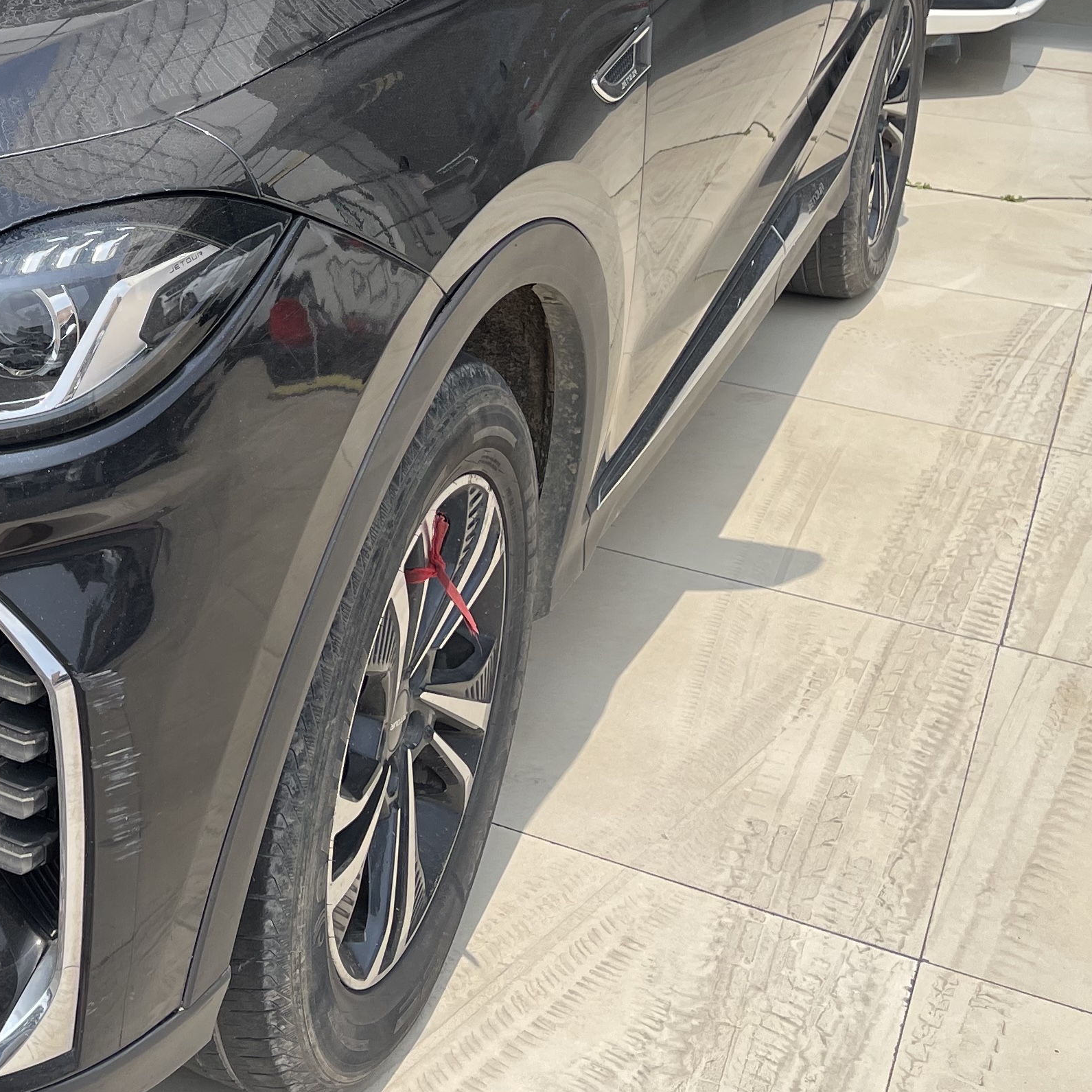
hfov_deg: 28.2
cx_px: -59
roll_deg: +0.0
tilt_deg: -16.6
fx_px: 1999
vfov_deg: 29.7
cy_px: 187
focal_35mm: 56
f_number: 1.6
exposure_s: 1/2786
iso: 32
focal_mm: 5.1
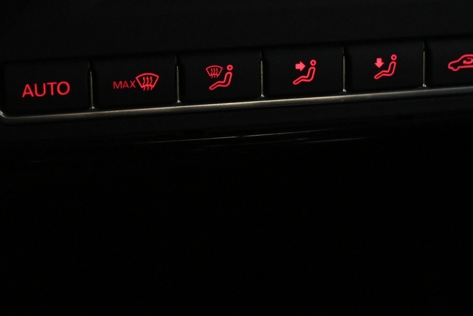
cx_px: 280
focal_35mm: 105
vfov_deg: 12.9
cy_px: 18
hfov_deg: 19.4
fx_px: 1379
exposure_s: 1/60
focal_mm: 35
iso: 4500
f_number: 5.3
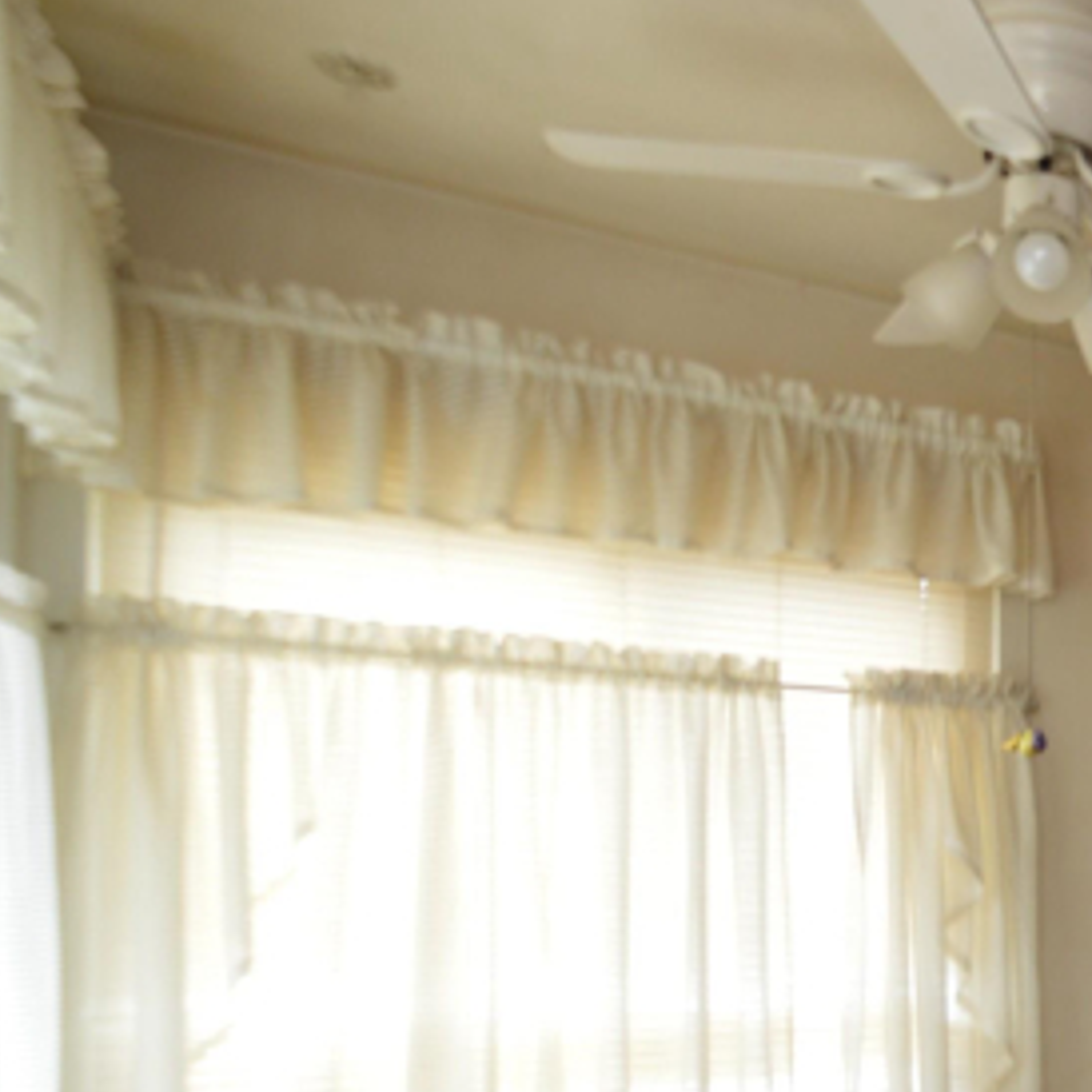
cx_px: 1391
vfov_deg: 44.7
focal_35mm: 35
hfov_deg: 34.6
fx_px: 1249
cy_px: 885
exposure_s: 1/60
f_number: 4
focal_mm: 10
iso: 400
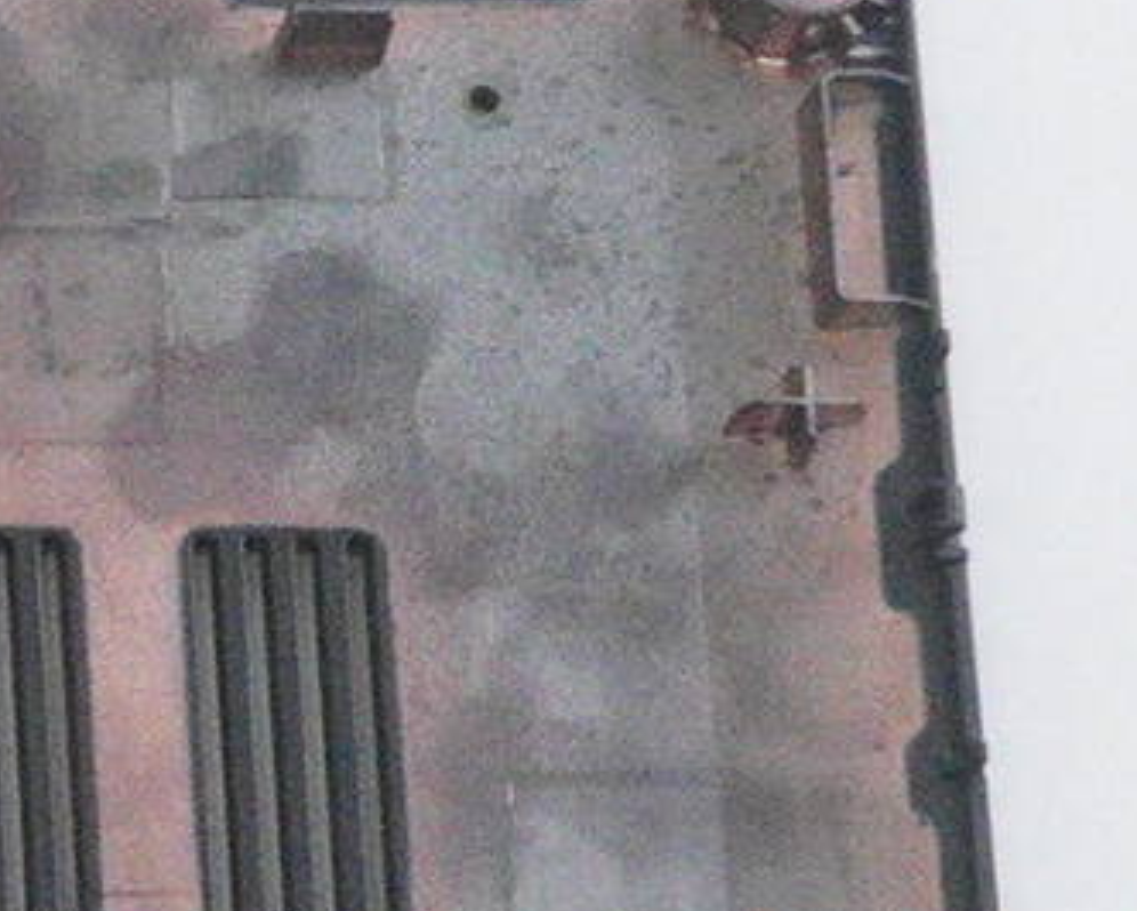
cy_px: 1836
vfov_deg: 6.4
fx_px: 7845
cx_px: -2161
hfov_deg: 7.4
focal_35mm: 233
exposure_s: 1/250
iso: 6400
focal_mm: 22
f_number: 5.6
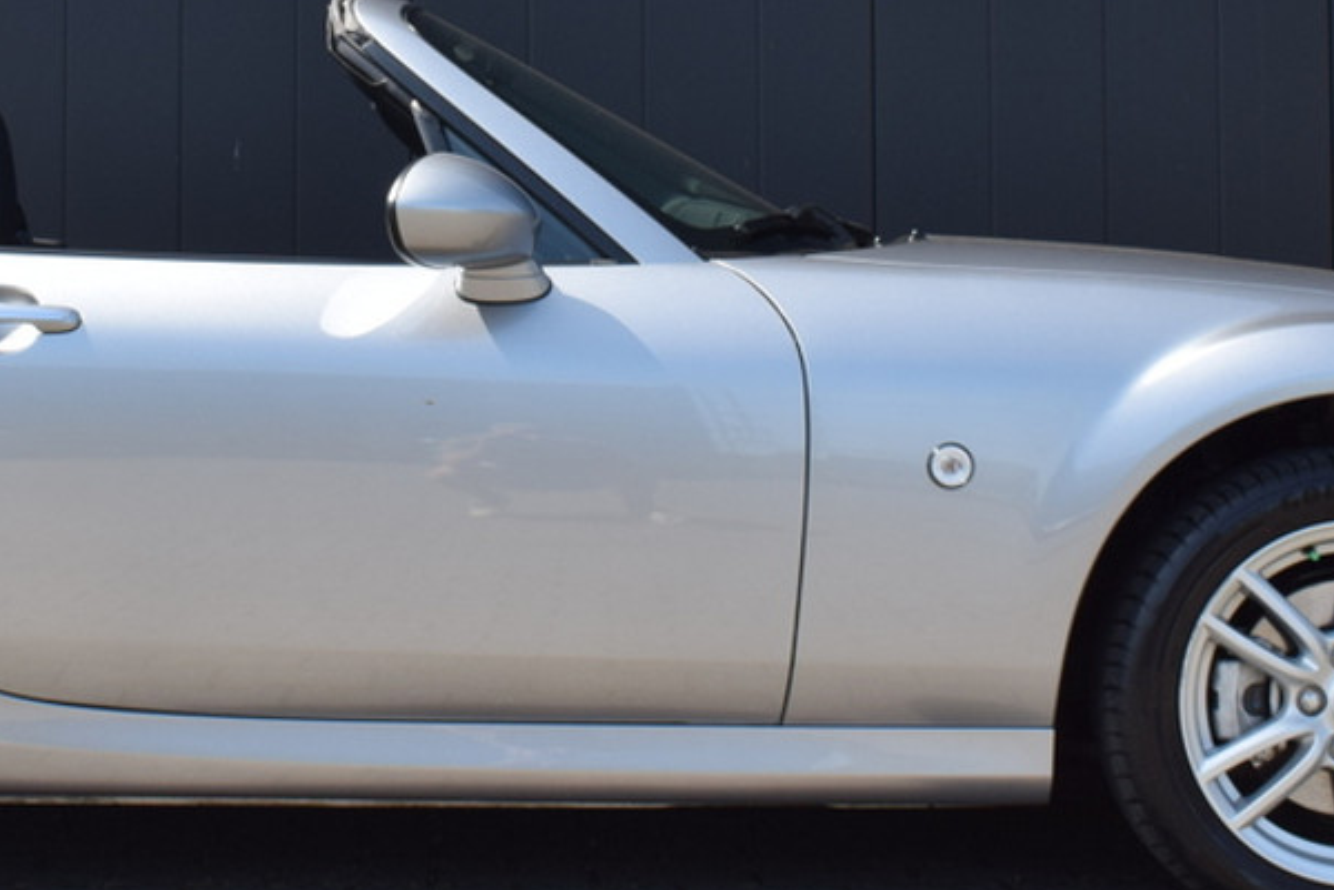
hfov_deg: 24.0
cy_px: 19
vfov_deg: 16.0
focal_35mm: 84
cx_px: 416
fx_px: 3112
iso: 250
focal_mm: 24
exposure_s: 1/250
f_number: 8
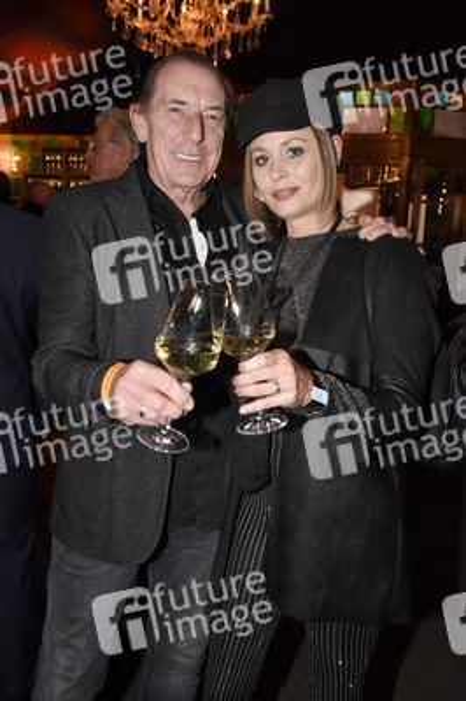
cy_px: 350
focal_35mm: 31
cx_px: 233
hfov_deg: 42.3
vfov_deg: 60.3
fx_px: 603
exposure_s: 1/60
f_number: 6.3
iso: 1600
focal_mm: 31
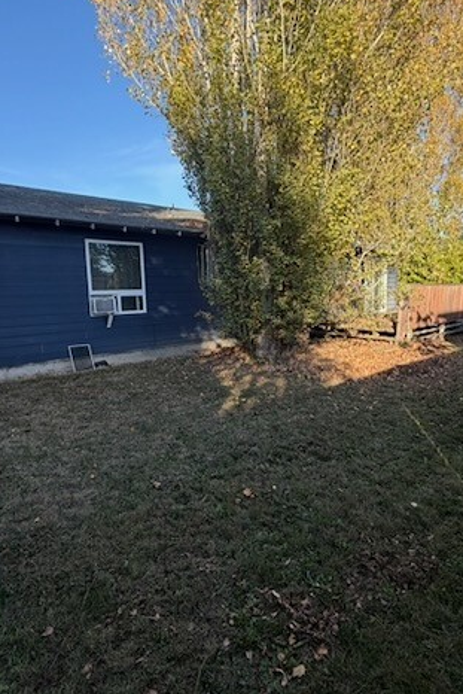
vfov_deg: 83.9
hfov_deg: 61.9
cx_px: 249
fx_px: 386
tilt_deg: -6.5
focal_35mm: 20
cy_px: 338
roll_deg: +2.0
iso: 50
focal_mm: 2.22
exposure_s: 1/502
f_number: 2.2
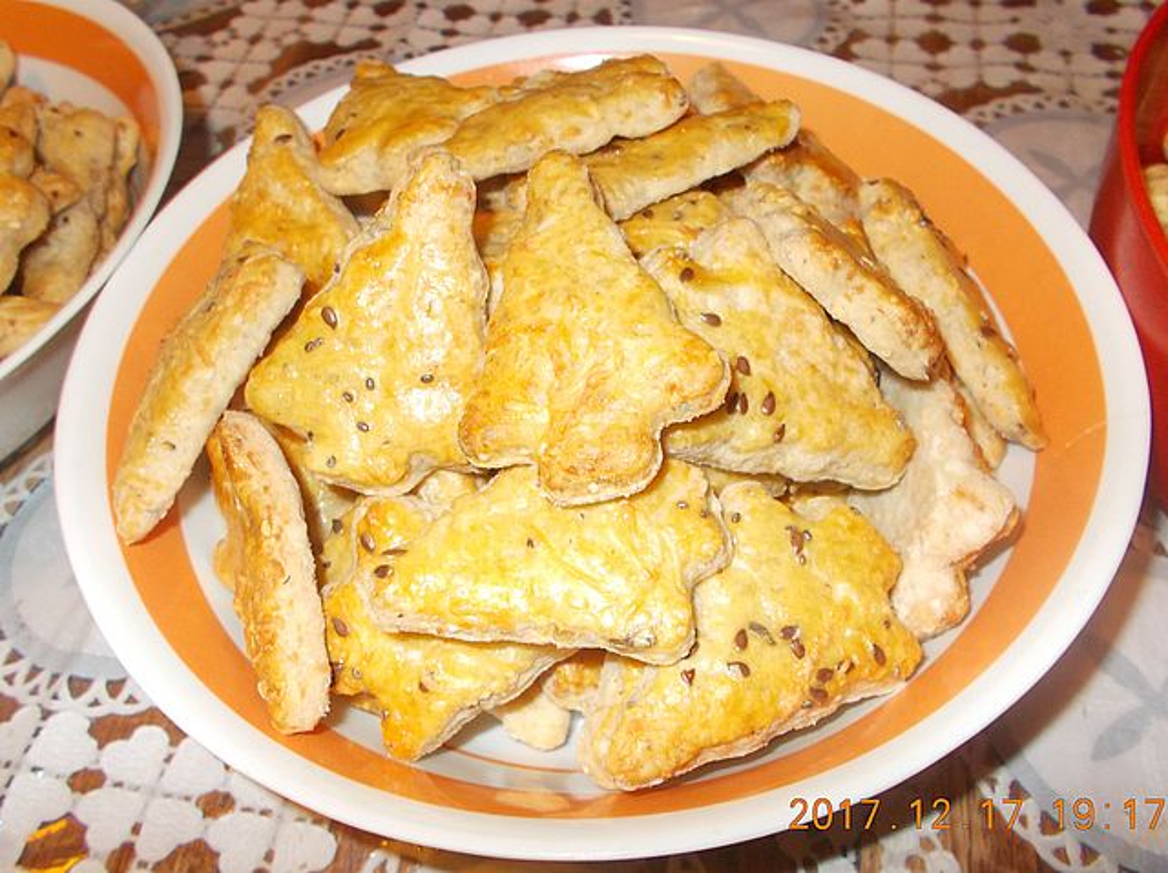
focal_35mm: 26
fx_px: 876
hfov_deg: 67.4
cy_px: 436
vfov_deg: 52.9
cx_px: 584
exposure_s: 1/25
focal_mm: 4.6
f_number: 3.2
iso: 200
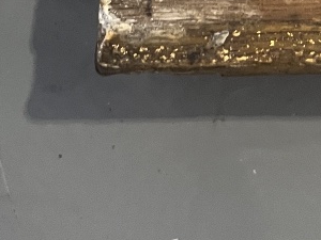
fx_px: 964
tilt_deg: -82.7
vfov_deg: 12.8
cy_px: -208
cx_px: 245
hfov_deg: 18.8
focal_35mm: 104
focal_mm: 5.1
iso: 400
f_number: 1.6
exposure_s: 1/50
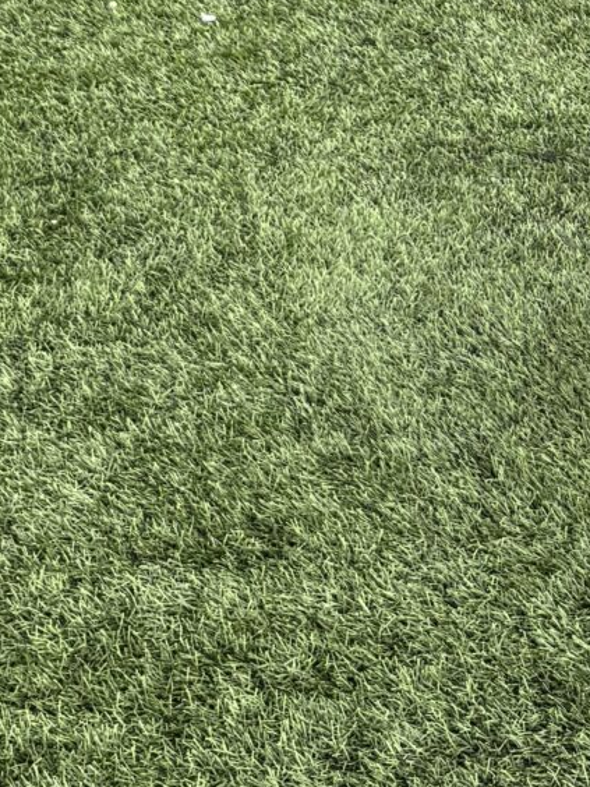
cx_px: 912
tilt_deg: -12.0
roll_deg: -5.2
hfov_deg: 12.8
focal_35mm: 109
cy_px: -434
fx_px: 2477
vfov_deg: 16.3
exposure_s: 1/1553
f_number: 1.78
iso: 100
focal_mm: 6.76
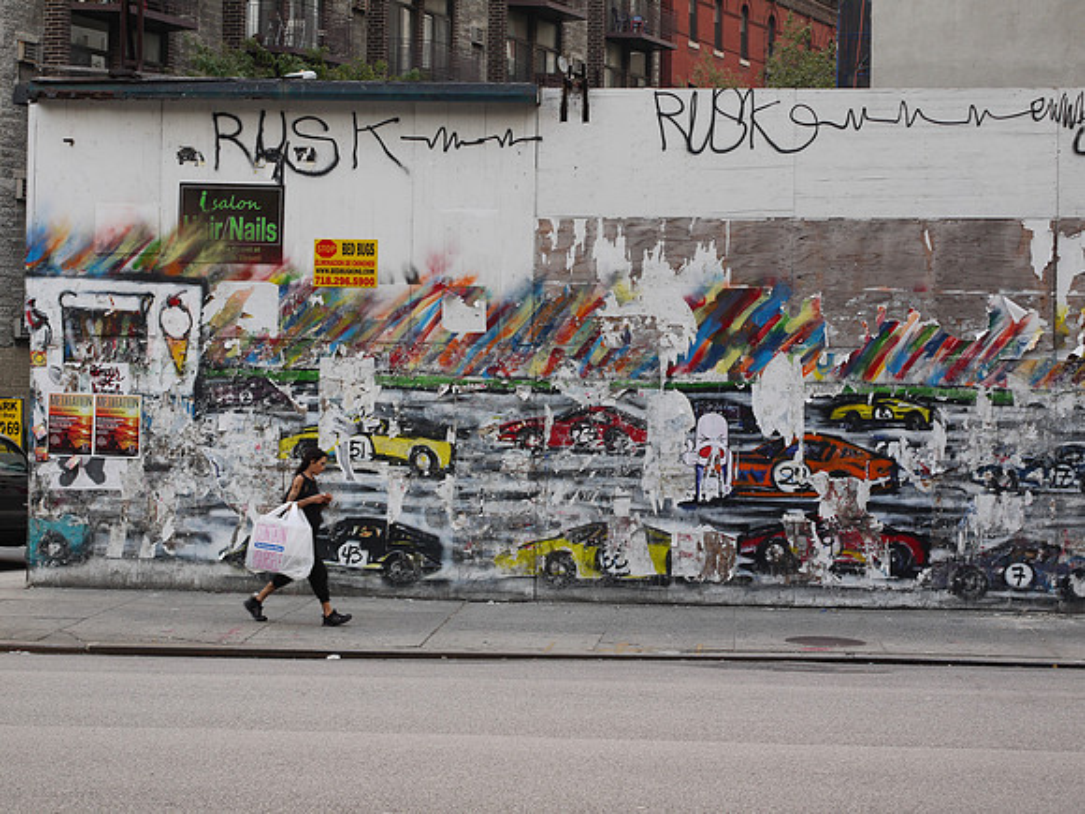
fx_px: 2821
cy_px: 407
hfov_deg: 21.8
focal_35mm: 90
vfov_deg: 16.4
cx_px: 542
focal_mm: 45
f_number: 4
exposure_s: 1/125
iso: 100
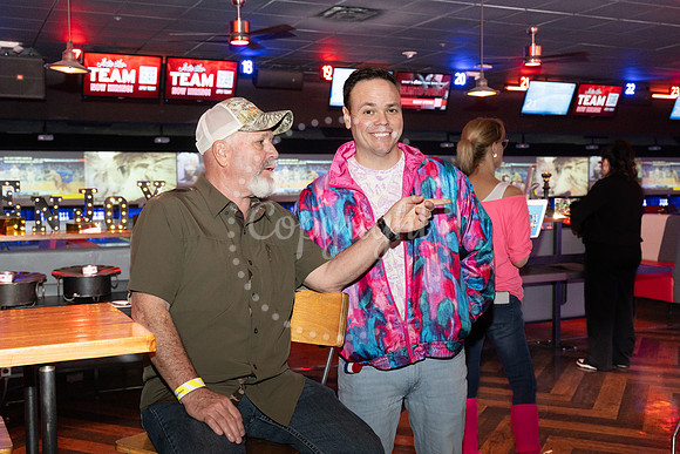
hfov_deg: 49.5
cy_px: 227
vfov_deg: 34.2
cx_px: 340
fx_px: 737
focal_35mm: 39
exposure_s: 1/100
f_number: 5.6
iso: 1000
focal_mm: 39
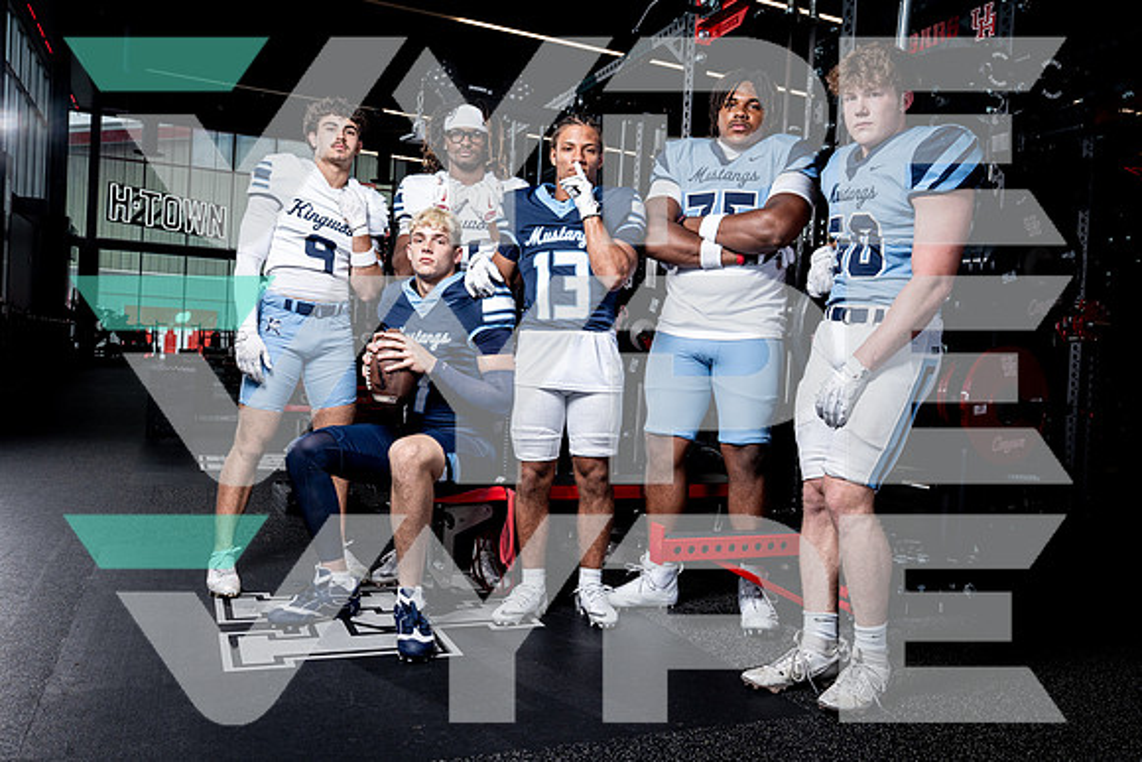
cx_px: 571
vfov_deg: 43.6
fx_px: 952
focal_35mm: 30
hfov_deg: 61.9
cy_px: 381
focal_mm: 30
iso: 640
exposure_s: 1/250
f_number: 9
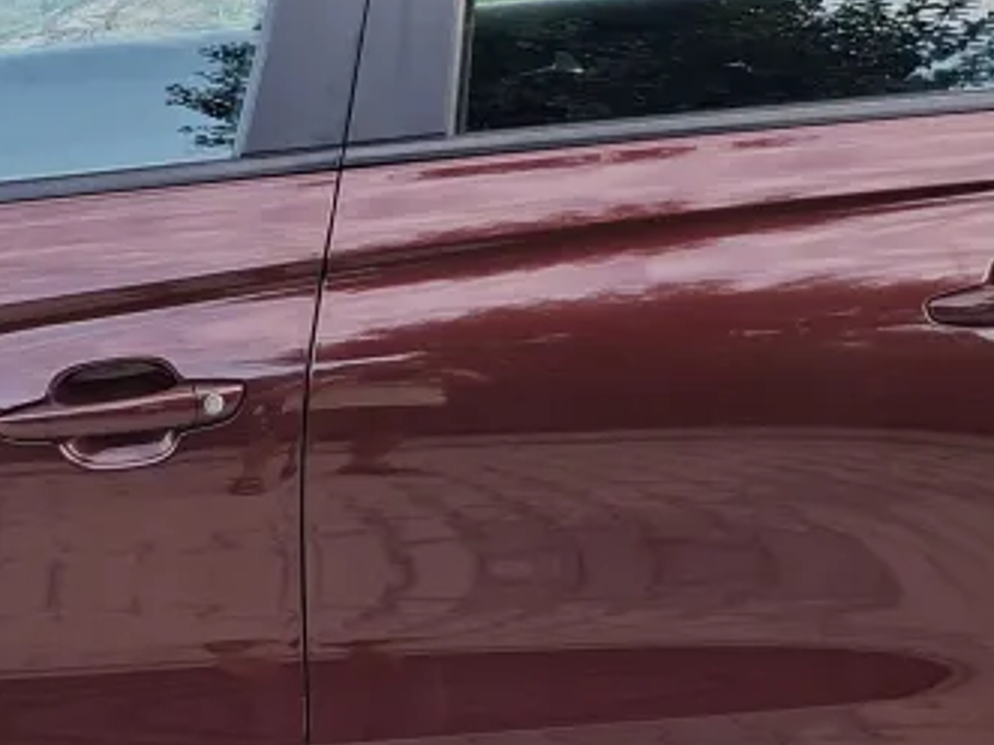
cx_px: 189
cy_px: 607
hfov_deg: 21.7
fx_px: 2555
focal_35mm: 89
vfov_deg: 16.5
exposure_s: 1/120
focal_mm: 5.54
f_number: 1.8
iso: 80
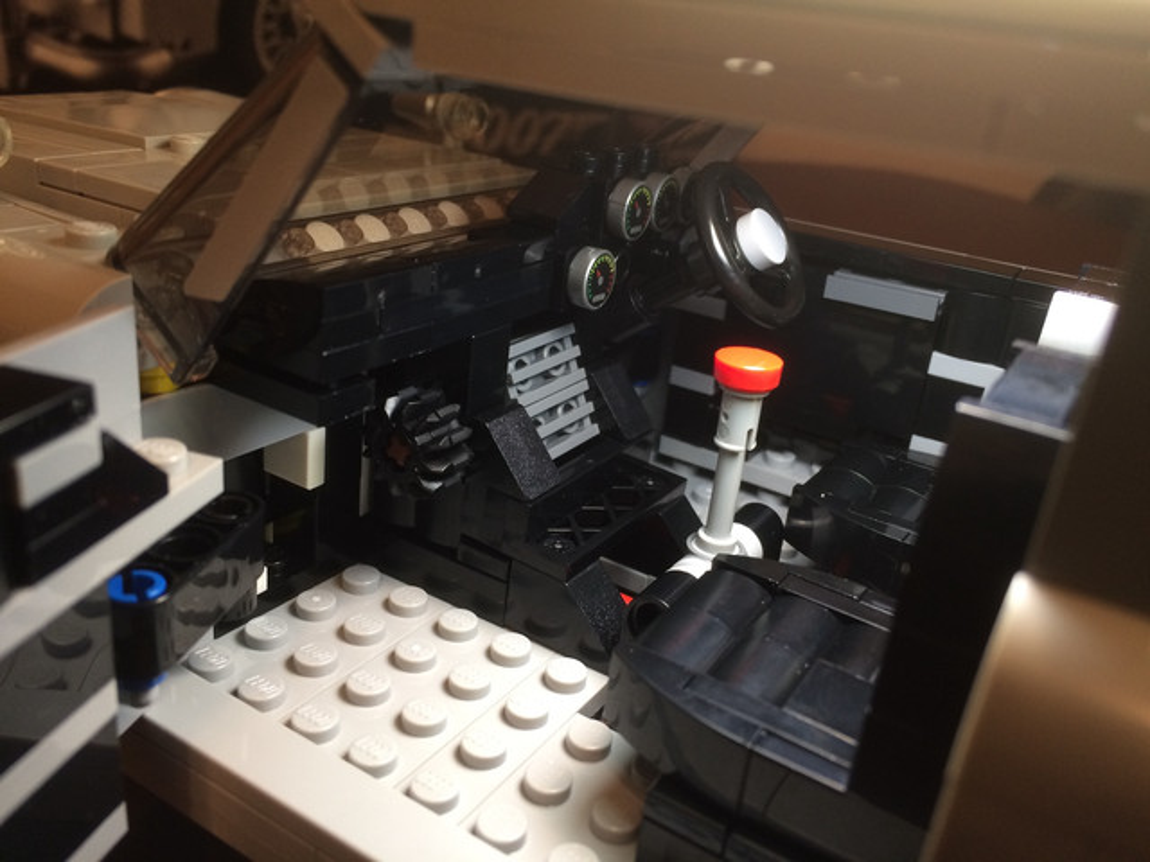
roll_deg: -5.8
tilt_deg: -24.3
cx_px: 575
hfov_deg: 61.7
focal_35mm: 29
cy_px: 431
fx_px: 963
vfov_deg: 48.2
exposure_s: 1/30
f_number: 2.2
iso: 100
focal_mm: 4.15
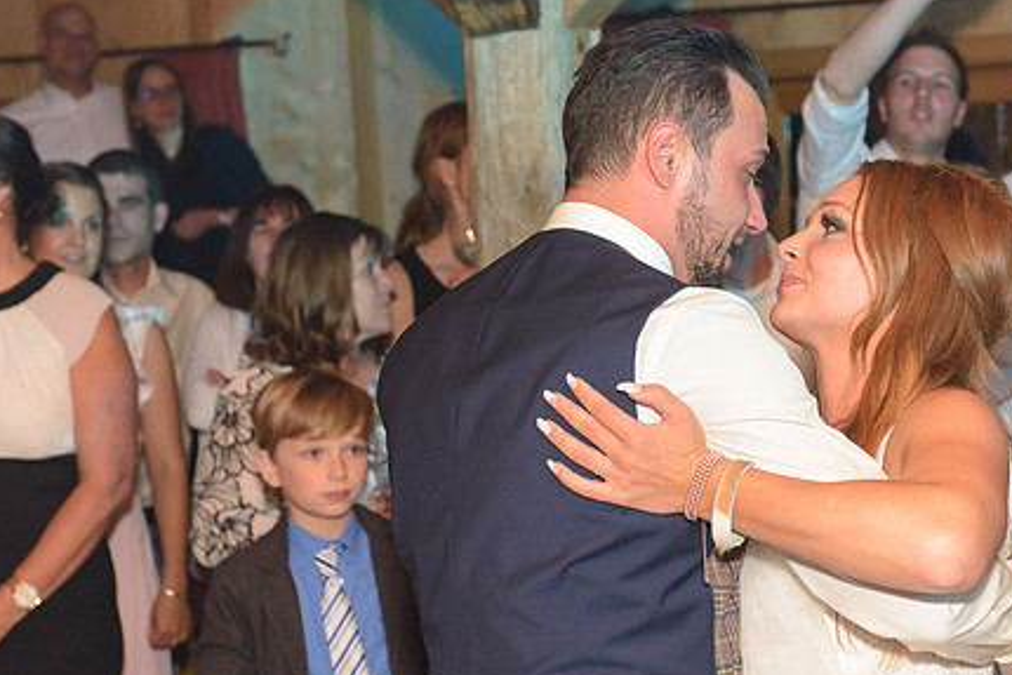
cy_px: 373
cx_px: 635
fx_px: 2278
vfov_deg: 16.9
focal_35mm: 81
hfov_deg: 25.0
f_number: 5
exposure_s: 1/60
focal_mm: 60
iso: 1600
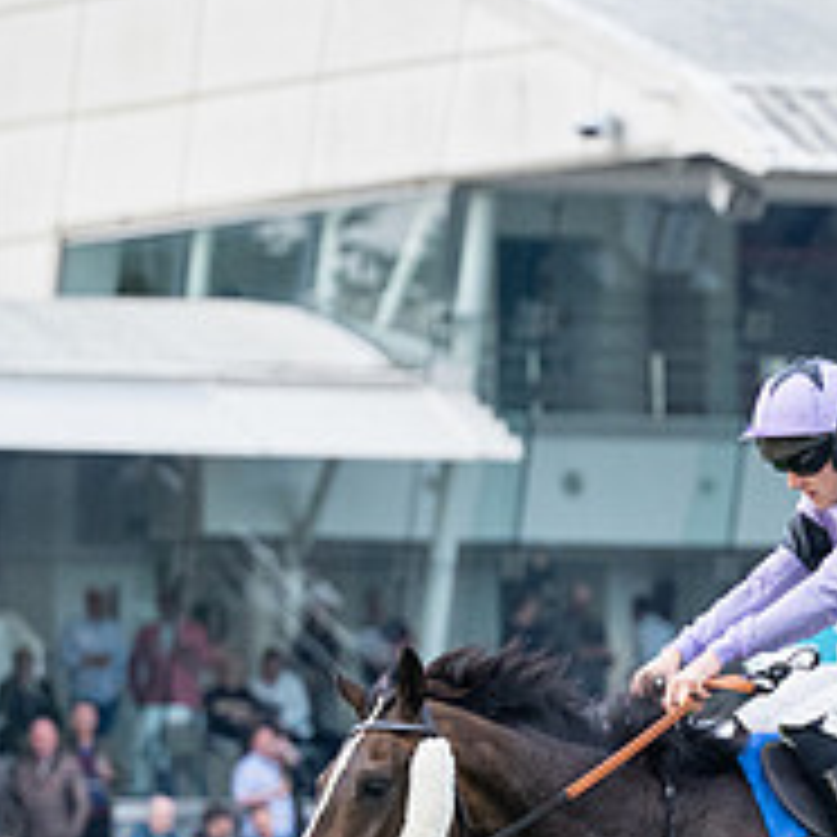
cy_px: 879
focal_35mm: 432
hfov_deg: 4.0
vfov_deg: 4.1
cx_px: 1201
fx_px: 11818
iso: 800
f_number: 2.8
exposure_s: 1/2000
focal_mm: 110
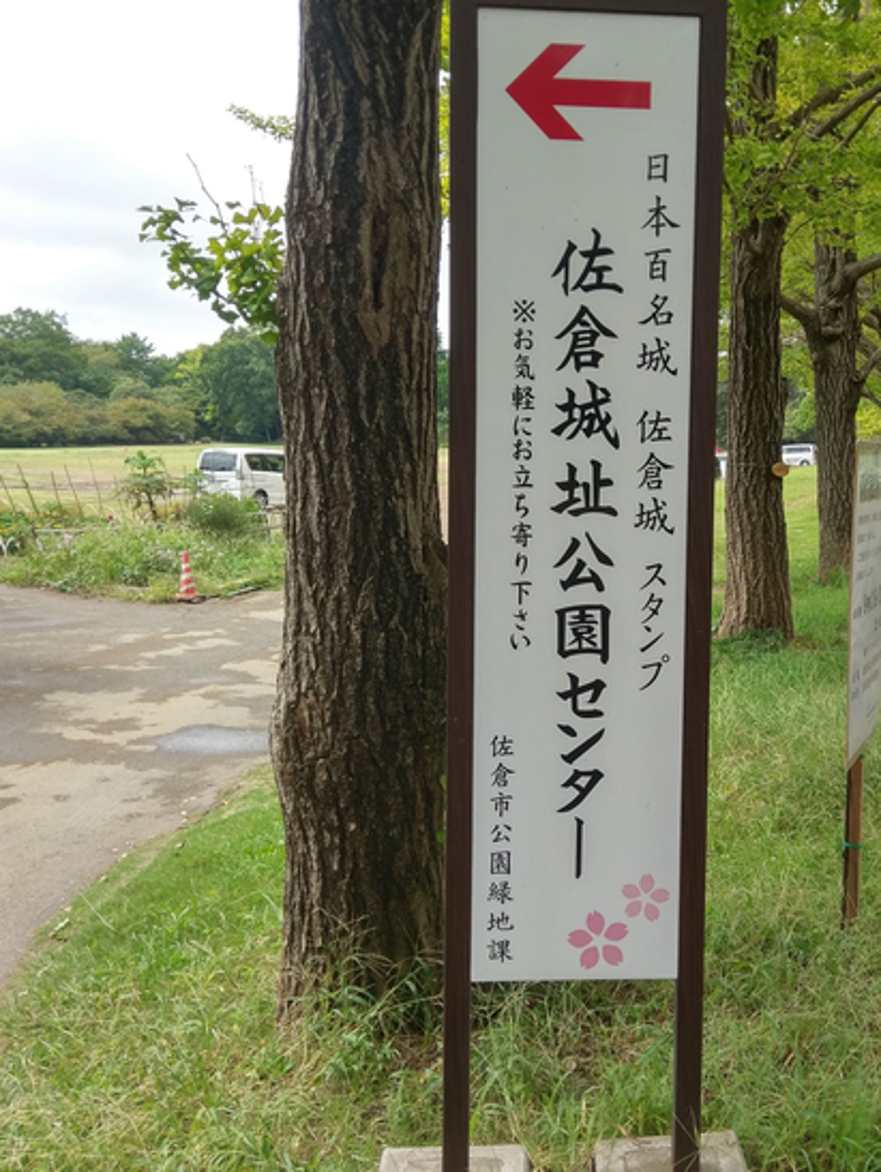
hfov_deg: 37.2
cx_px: 609
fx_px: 1288
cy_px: 561
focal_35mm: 38
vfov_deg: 48.9
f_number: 1.8
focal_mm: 4.58
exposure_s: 1/800
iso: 100
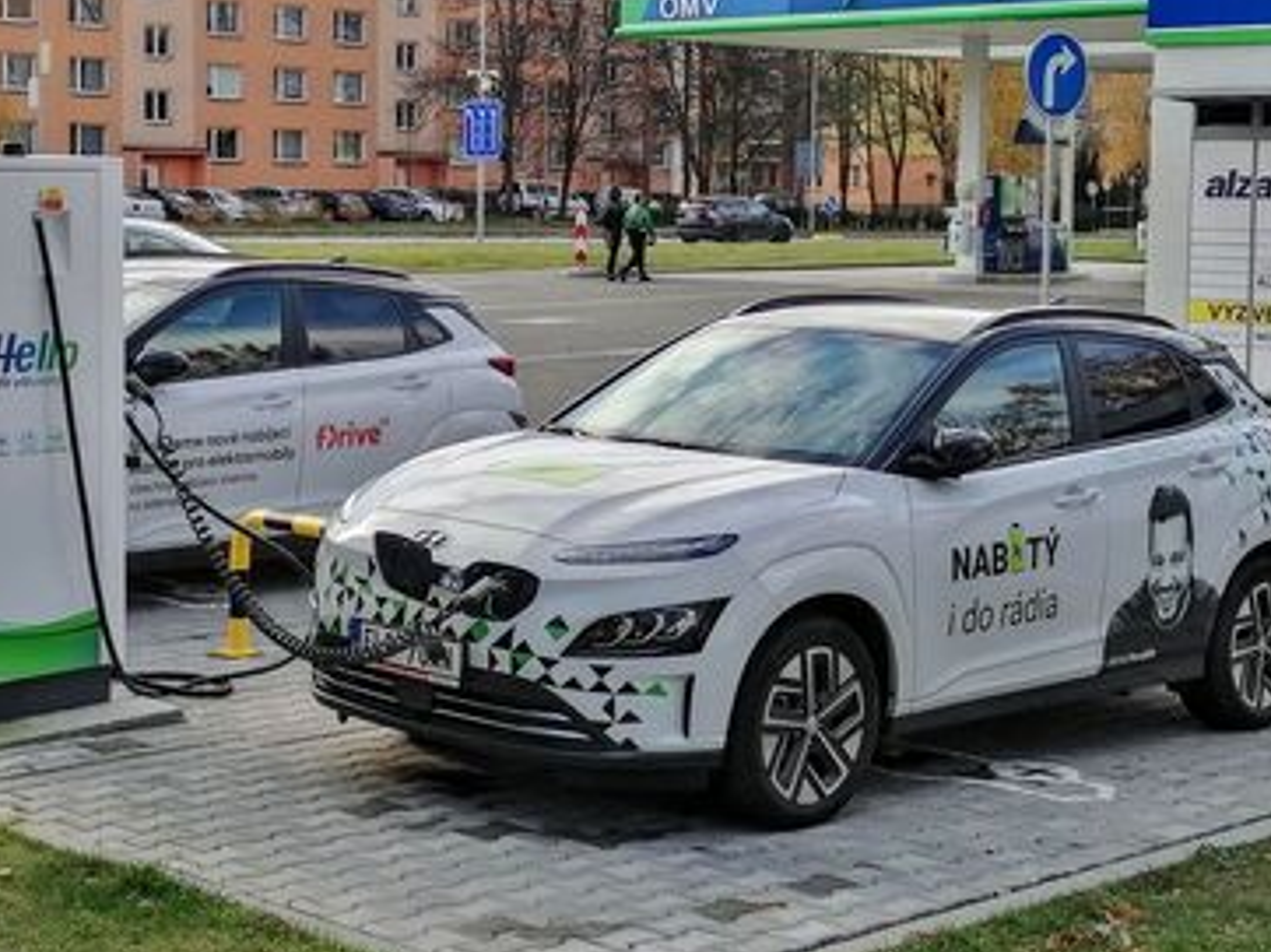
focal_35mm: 69
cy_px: 365
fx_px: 2532
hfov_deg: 28.2
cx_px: 558
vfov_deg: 21.2
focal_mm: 5.3
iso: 50
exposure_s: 1/750
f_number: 1.8
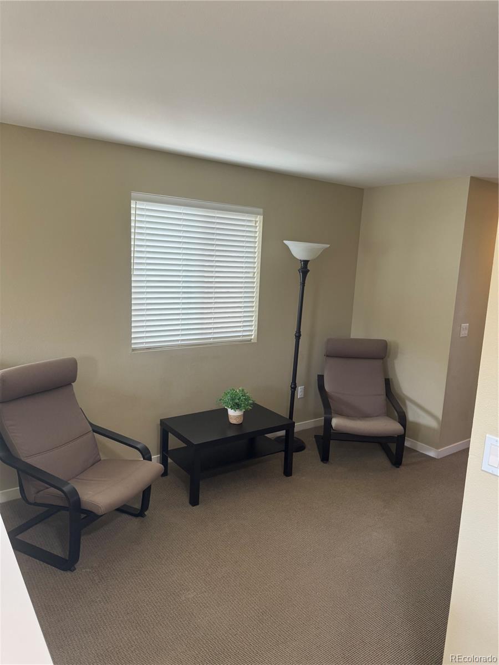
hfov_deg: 56.8
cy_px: 332
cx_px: 250
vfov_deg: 71.6
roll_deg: -2.6
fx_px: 461
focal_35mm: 24
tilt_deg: -10.5
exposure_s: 1/120
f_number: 1.78
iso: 125
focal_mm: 6.76
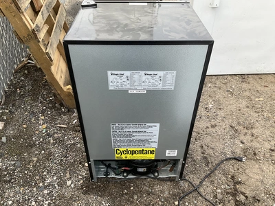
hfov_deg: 61.7
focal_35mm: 29
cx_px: 138
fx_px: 230
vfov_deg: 48.2
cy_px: 103
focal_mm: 3
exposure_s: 1/122
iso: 32
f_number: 1.8
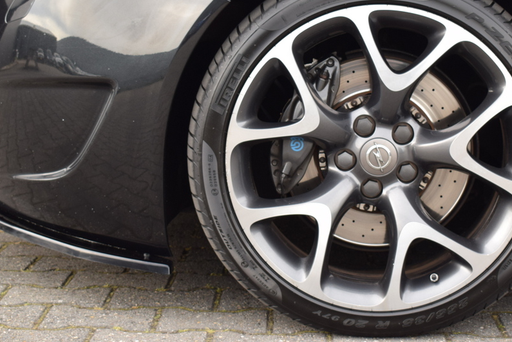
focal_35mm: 86
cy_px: 96
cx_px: 290
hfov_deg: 23.6
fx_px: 1223
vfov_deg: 15.8
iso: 400
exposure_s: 1/160
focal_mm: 38
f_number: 6.3
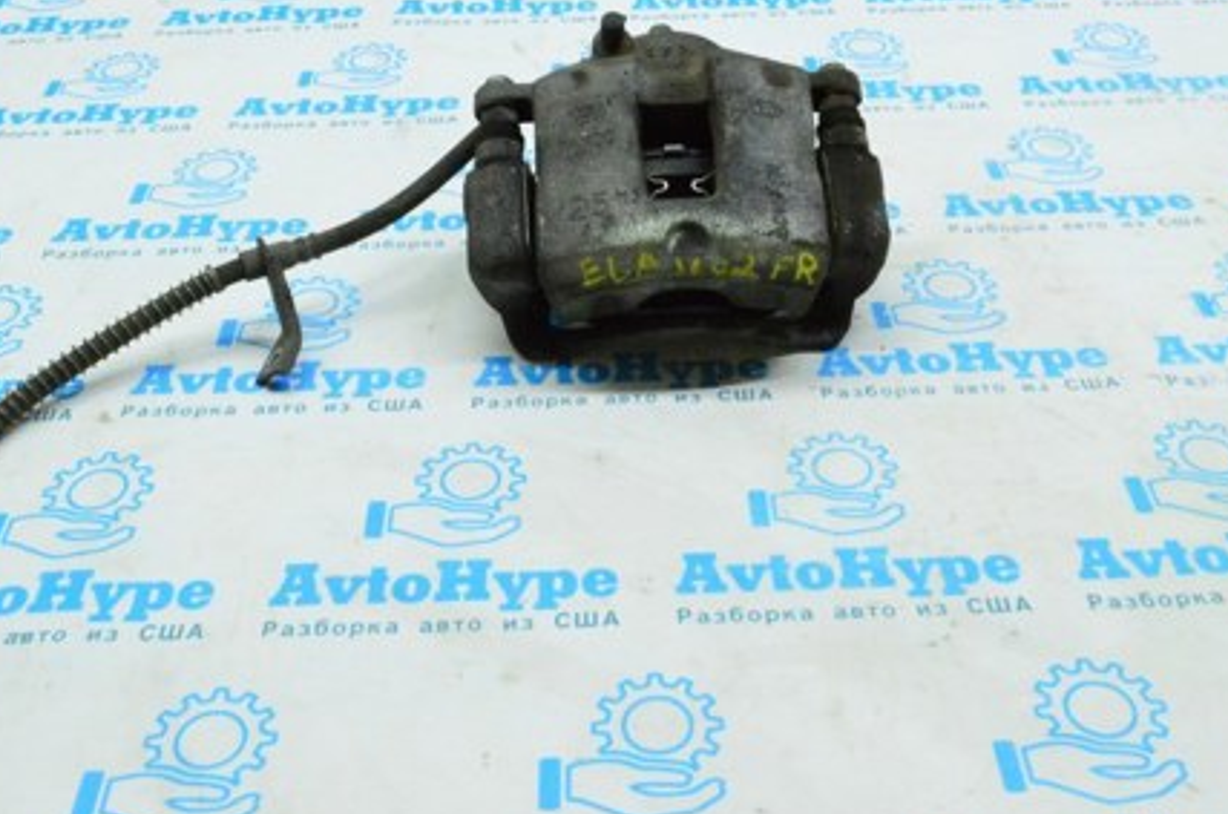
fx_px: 1532
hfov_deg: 43.7
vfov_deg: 29.4
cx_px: 578
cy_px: 223
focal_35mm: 45
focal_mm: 20
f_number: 25
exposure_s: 1/25
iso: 6400
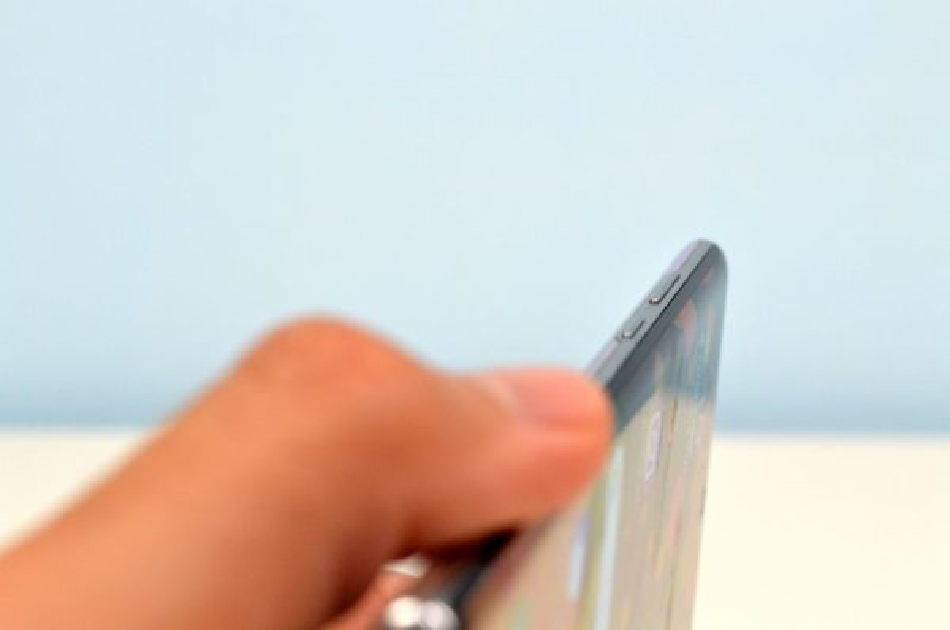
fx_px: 2174
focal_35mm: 82
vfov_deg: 16.5
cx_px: 475
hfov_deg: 24.7
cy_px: 315
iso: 1600
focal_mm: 55
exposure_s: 1/30
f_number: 10
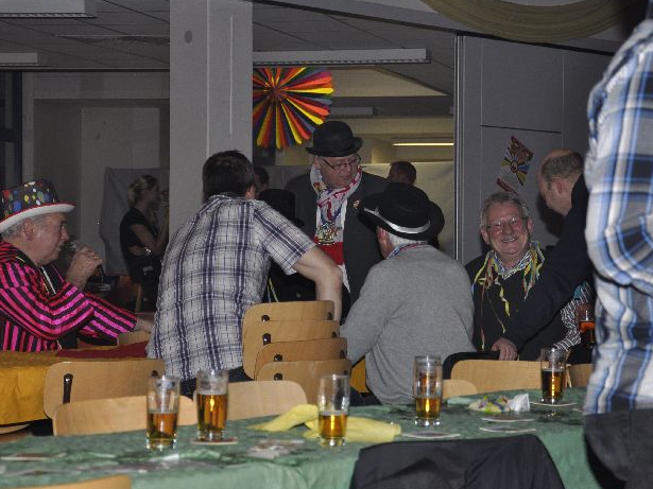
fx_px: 1697
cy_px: 252
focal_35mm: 90
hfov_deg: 21.8
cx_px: 382
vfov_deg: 16.4
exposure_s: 1/60
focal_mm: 48
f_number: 4.8
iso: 400
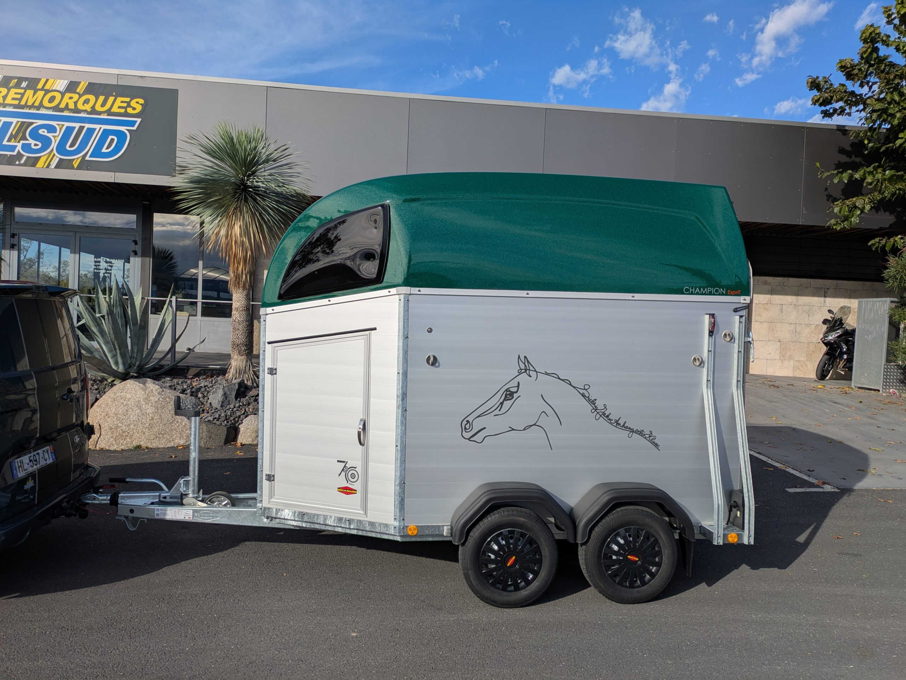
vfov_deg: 54.9
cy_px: 340
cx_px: 453
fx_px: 655
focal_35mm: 25
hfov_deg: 69.4
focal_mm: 5.43
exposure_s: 1/3378
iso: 48
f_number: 1.89
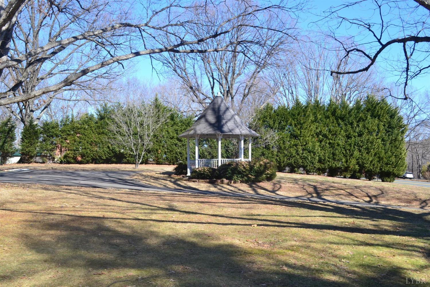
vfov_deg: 36.9
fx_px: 430
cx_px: 215
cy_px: 144
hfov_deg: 53.1
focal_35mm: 36
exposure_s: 1/200
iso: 400
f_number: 10
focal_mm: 24
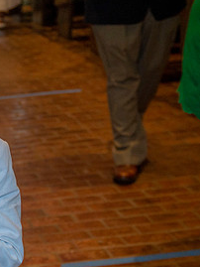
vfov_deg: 17.2
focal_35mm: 114
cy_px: 188
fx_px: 878
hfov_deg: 12.6
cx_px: -60
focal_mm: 55
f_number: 5.6
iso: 1600
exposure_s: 1/200
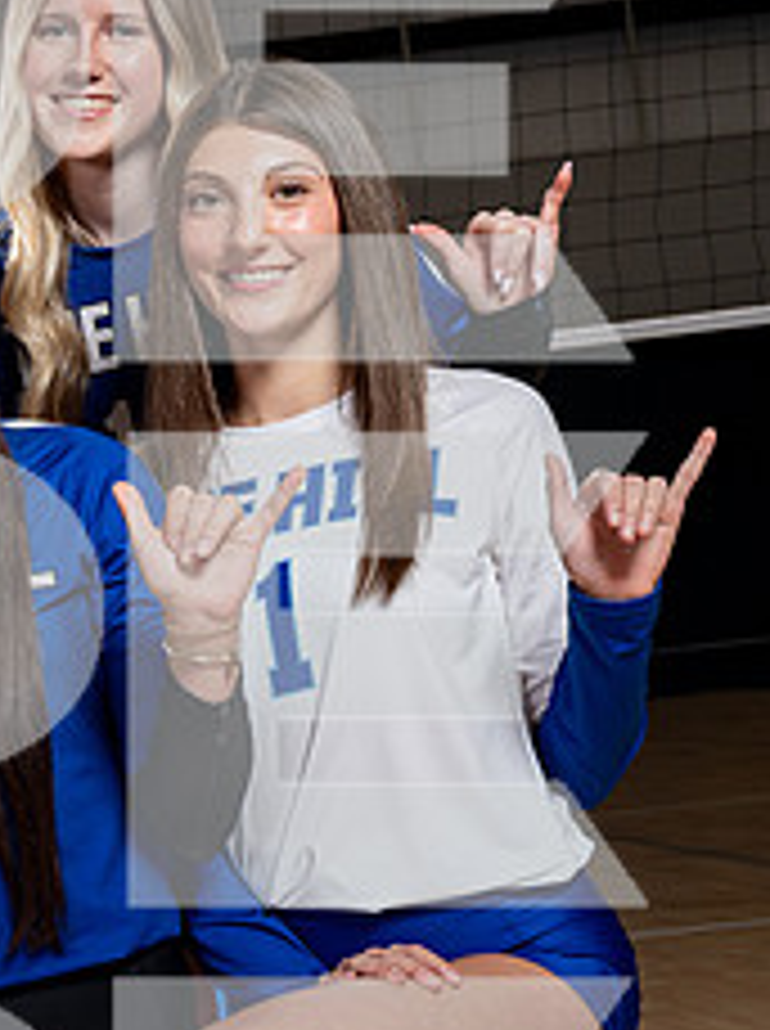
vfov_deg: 19.1
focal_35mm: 103
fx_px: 3063
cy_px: 647
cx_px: -538
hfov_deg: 13.2
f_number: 8
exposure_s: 1/250
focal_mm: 41
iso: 100
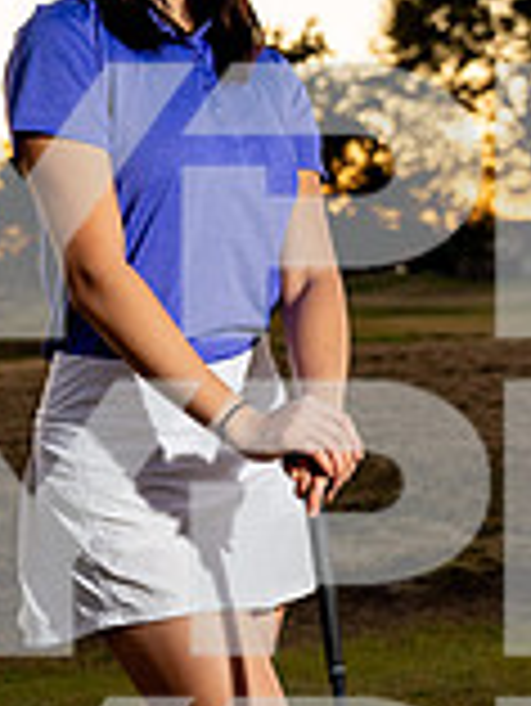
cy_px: 522
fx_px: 2921
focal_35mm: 143
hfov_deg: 10.4
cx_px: 140
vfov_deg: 13.7
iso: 640
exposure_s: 1/250
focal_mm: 52
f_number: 4
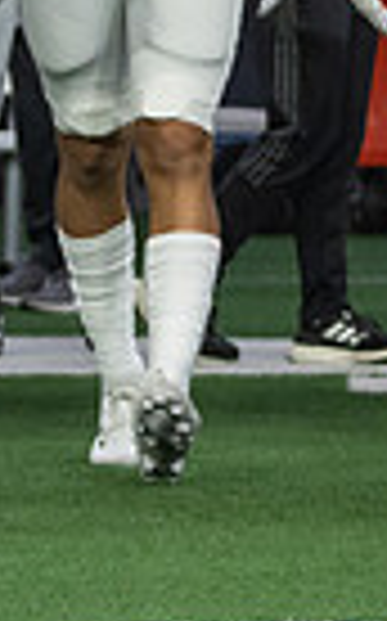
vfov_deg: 5.1
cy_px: -248
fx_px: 6866
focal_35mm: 406
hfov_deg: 3.2
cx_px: 405
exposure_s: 1/320
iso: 500
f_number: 2.8
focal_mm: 70
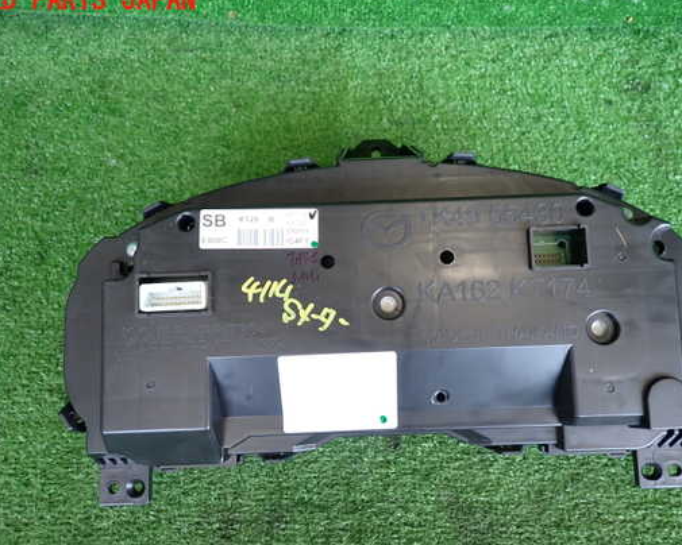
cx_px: 355
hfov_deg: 60.4
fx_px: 585
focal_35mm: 29
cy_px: 287
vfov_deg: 50.0
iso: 200
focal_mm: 4.5
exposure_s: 1/60
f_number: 2
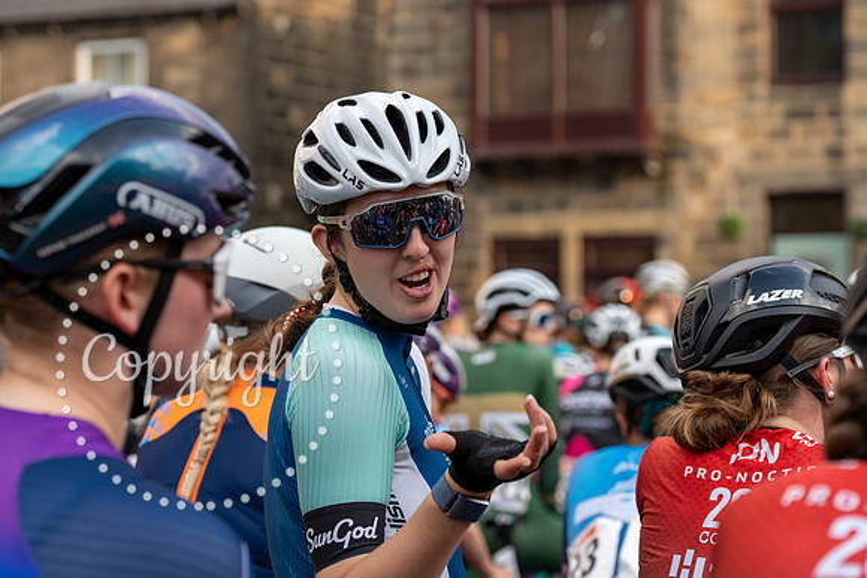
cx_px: 434
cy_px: 289
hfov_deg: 23.6
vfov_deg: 15.9
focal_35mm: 86
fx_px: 2072
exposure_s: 1/1250
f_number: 4.5
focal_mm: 86
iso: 500
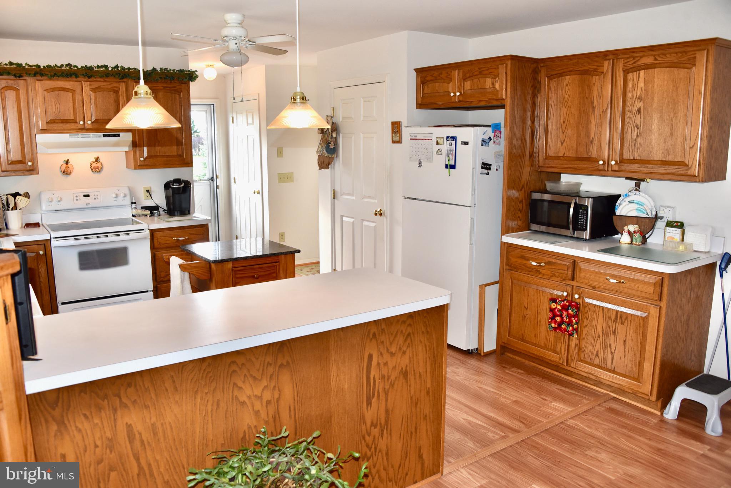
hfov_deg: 65.5
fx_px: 569
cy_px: 244
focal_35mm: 28
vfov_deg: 46.4
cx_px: 366
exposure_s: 1/100
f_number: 5
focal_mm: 28
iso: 800
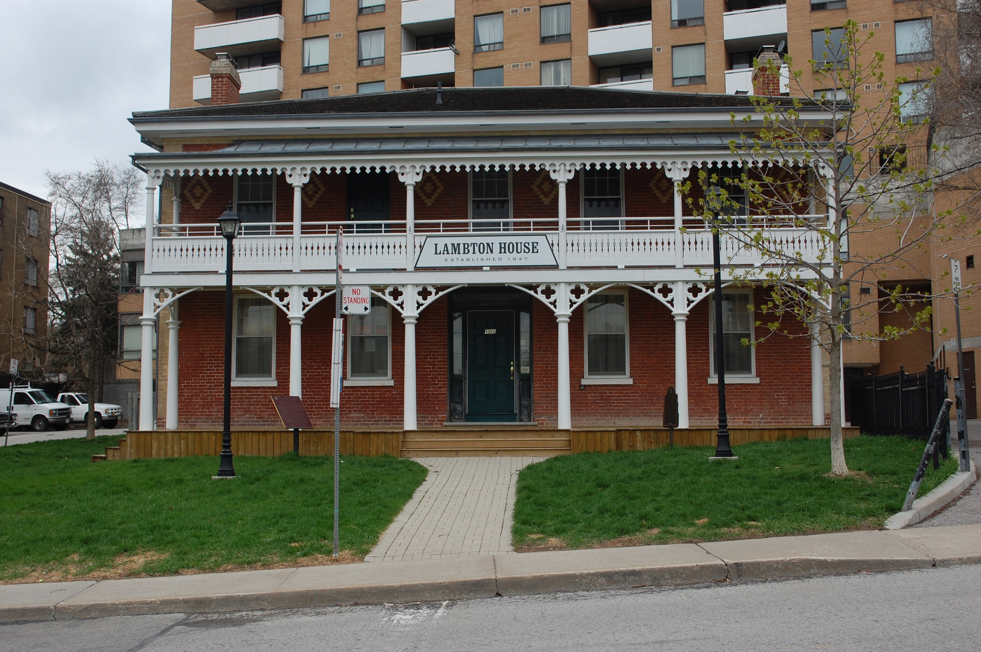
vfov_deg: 34.1
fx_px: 1062
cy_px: 326
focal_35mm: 39
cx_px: 490
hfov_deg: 49.6
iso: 200
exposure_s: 1/200
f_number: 7.1
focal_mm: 26
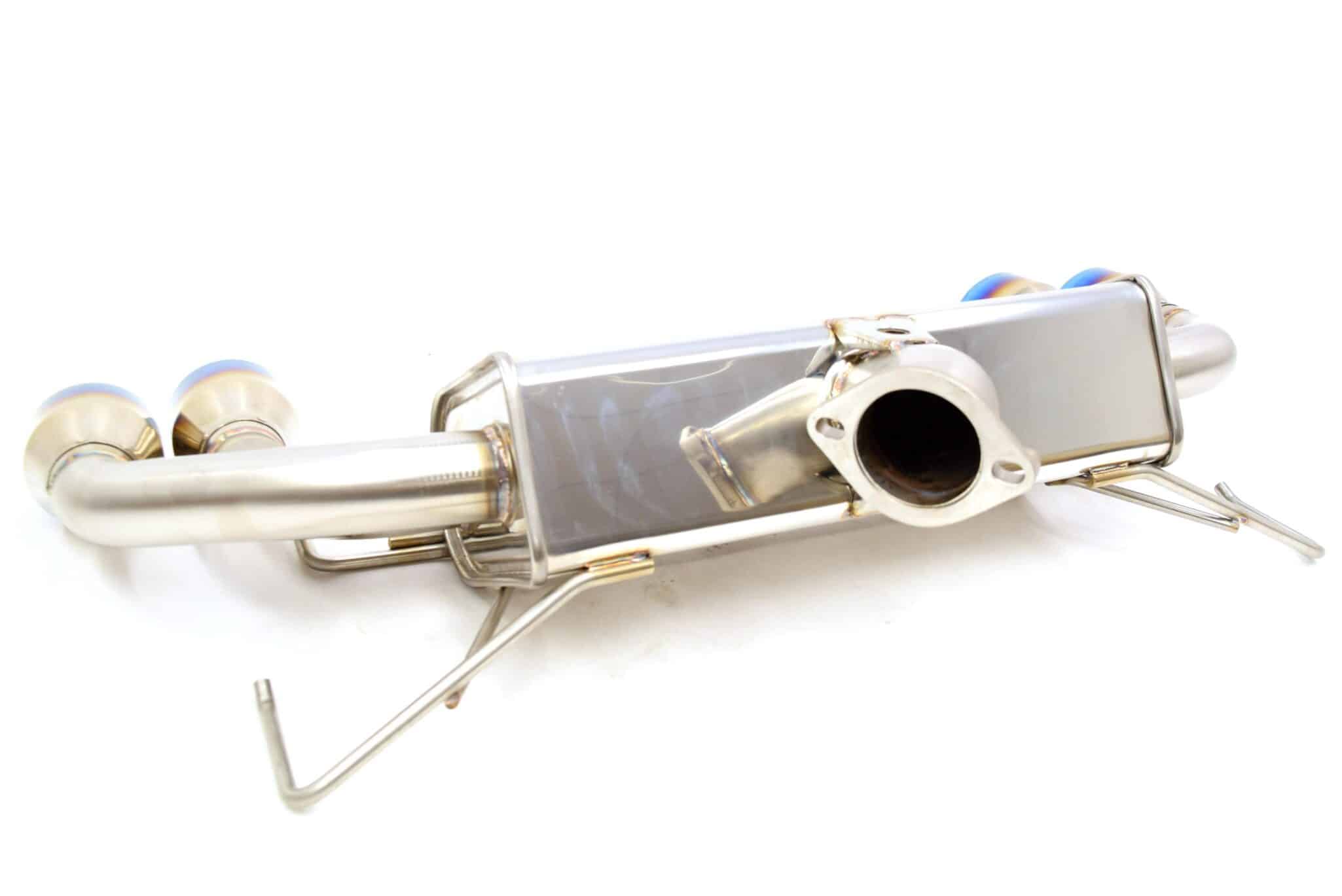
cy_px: 448
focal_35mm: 36
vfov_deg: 36.9
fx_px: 1343
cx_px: 671
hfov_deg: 53.1
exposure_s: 1/125
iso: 400
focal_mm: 24
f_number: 5.6
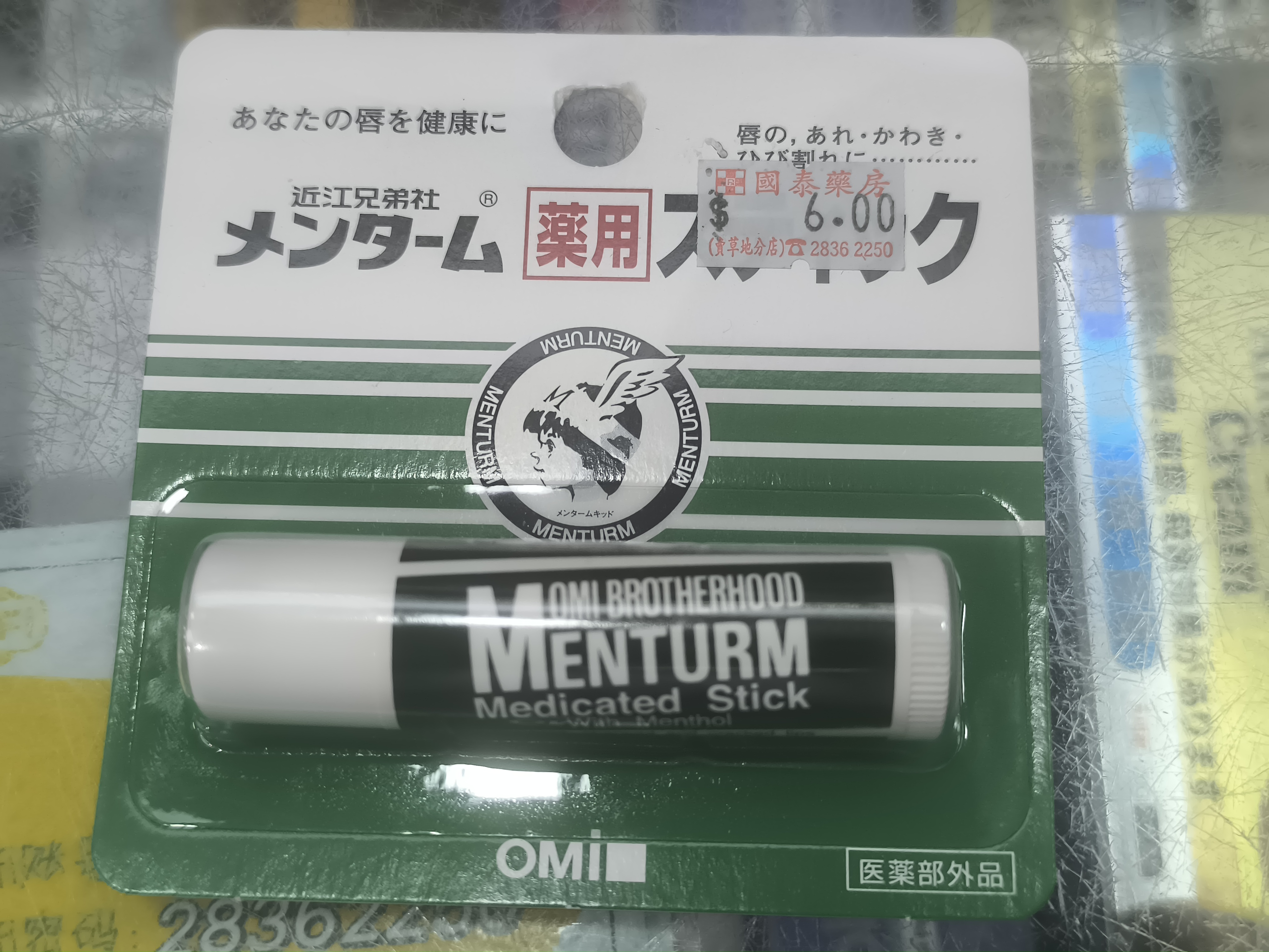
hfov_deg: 41.2
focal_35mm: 46
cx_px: 634
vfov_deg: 31.5
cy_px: 476
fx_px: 1686
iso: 80
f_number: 1.65
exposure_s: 1/100
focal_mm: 6.14
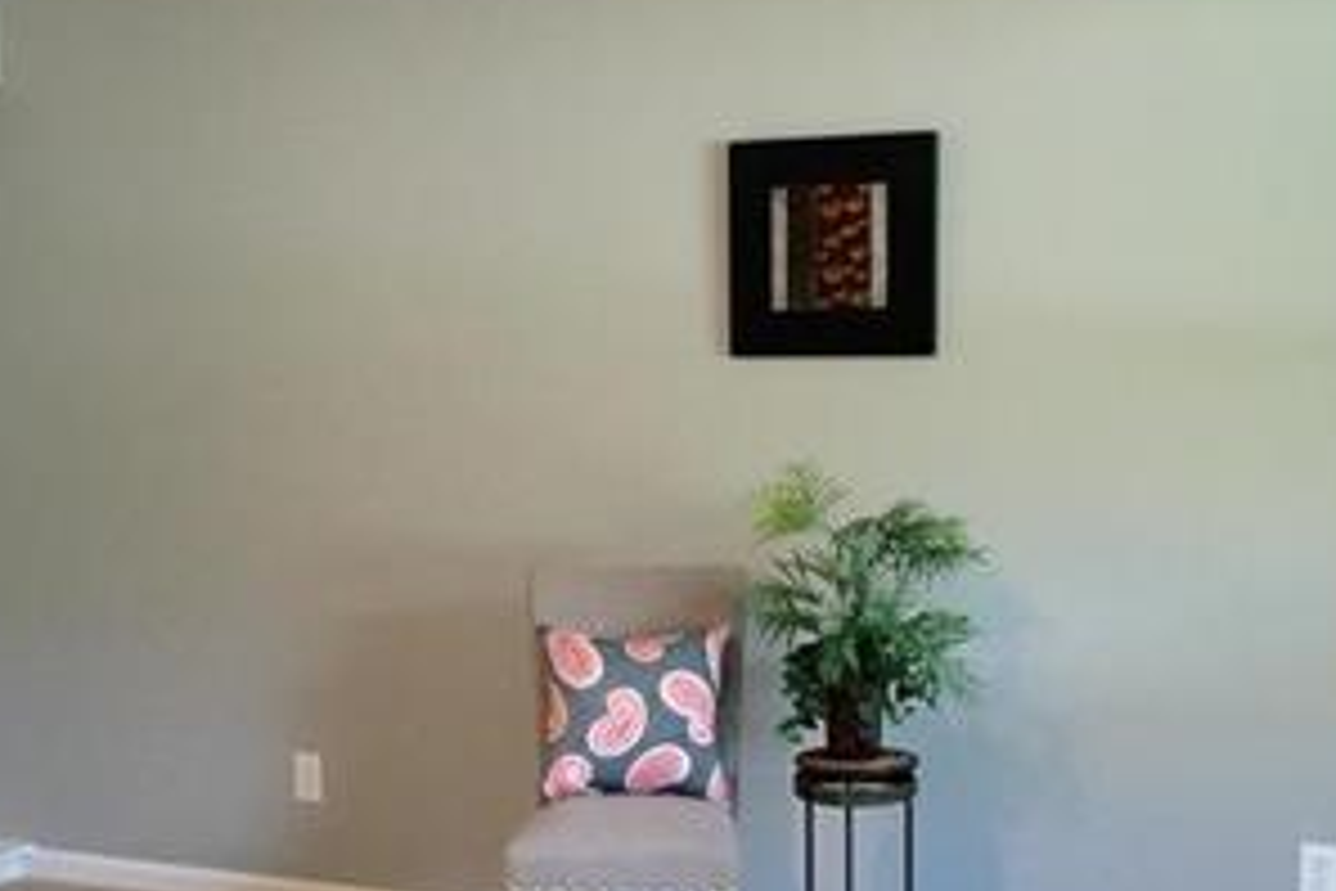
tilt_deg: -9.3
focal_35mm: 65
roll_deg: +0.1
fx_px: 2412
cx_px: 463
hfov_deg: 30.8
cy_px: 724
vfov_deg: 20.7
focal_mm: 4.15
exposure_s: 1/15
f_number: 2.2
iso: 80
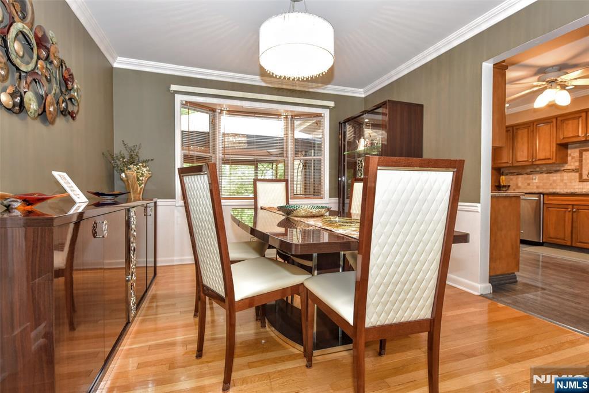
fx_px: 295
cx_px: 294
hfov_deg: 90.0
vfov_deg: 67.4
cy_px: 196
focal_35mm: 18
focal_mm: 18
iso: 800
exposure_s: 1/80
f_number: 4.5
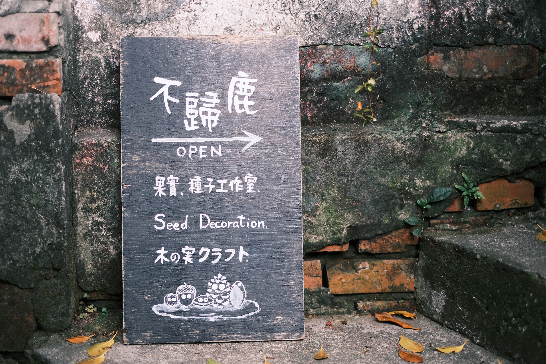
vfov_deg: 25.5
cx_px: 273
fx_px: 804
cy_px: 182
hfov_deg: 37.5
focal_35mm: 53
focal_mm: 35
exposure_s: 1/350
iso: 320
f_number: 1.4
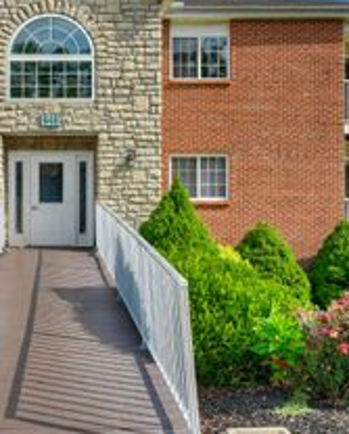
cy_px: 185
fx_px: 464
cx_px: 54
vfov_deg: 50.0
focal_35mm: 36
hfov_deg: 39.1
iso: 100
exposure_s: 1/60
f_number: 10
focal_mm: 16
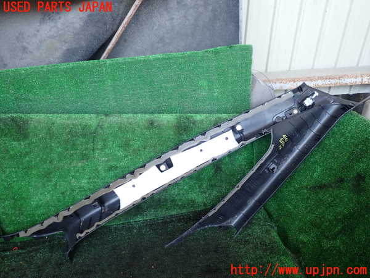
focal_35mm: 30
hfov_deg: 60.0
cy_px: 139
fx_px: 321
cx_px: 185
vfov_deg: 46.8
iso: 100
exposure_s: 1/60
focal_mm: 5.4
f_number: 2.3
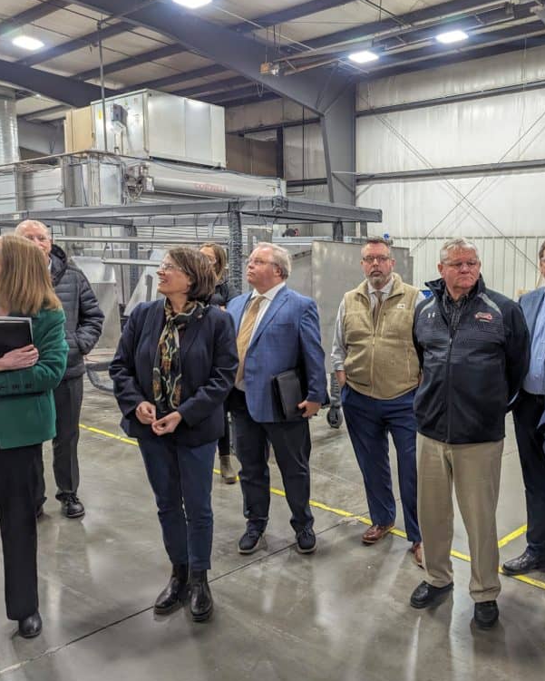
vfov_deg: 55.7
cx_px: 433
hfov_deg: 43.7
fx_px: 645
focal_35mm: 32
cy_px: 339
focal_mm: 6.81
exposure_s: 1/120
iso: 352
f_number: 1.85
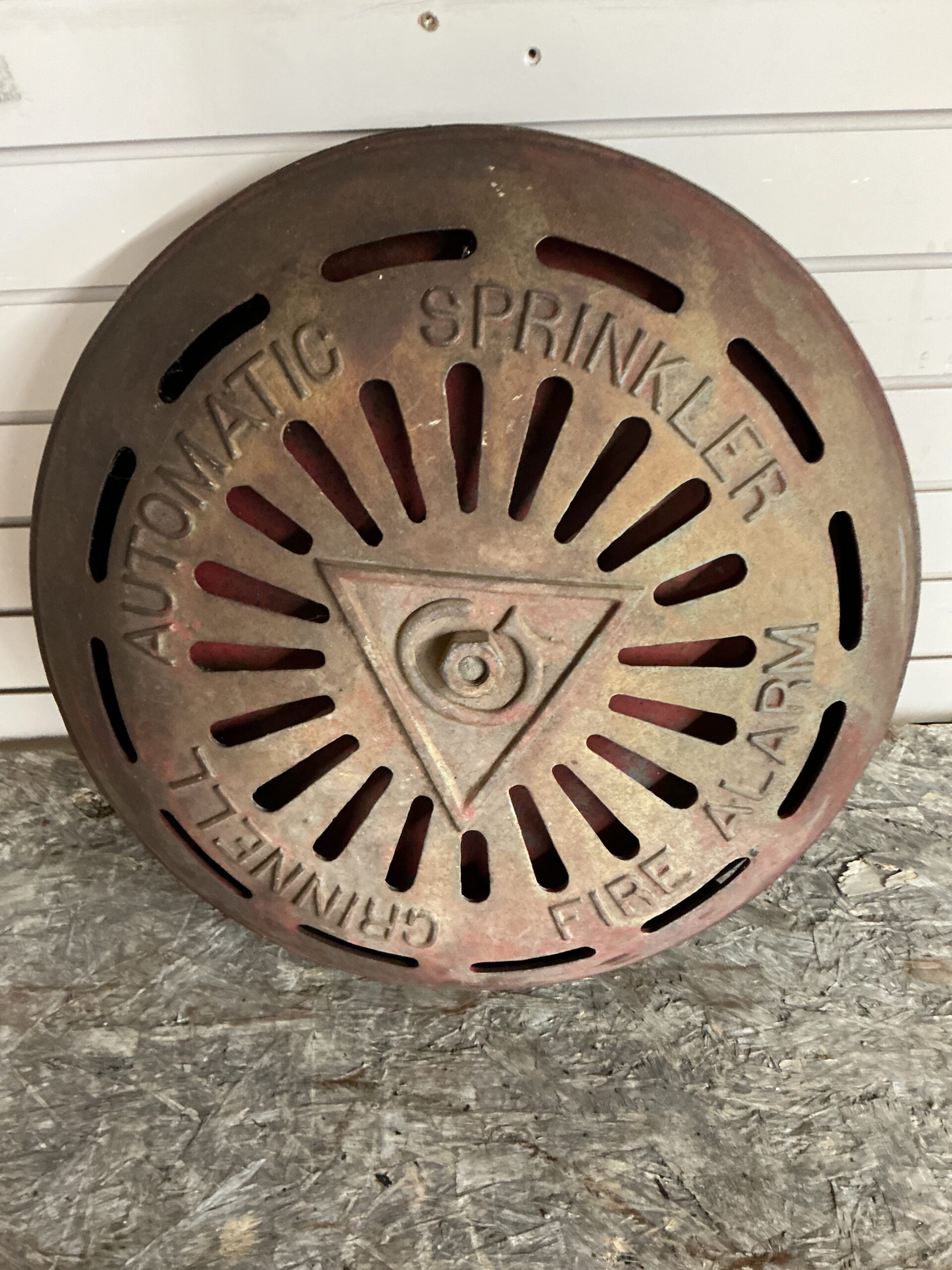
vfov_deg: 61.7
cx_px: 476
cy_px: 635
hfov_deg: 48.2
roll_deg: +1.1
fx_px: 1063
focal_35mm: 29
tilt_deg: -41.8
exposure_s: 1/30
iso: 250
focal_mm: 3
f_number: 1.8
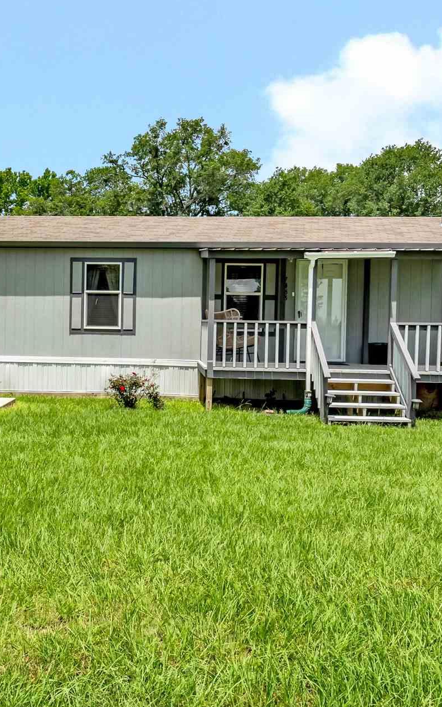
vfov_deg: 52.7
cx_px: 82
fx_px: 713
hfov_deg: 33.3
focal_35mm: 37
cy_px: 345
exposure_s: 1/8000
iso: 800
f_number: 8
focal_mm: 15
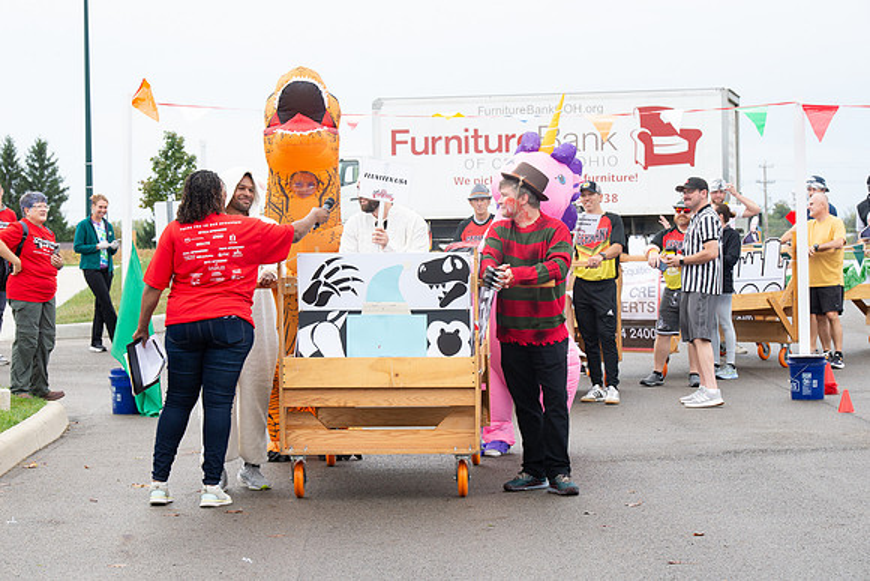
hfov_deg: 18.6
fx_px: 2659
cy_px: 290
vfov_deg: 12.5
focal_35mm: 110
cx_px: 435
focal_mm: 110
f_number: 10
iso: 640
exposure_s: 1/160
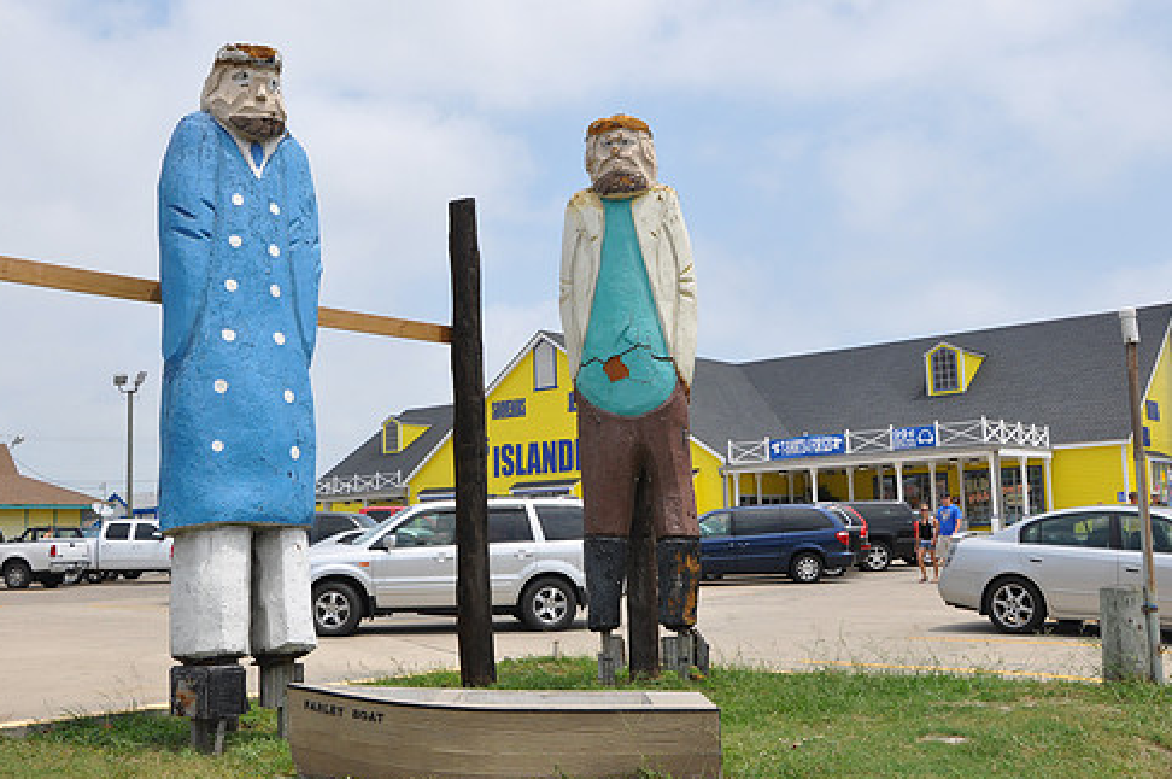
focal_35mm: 38
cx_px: 567
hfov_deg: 51.2
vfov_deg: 35.3
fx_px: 1223
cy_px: 368
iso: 200
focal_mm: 21
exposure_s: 1/320
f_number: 9
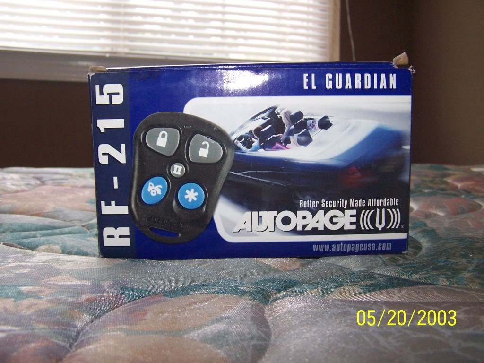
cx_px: 242
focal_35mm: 38
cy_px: 182
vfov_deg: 37.7
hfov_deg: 49.0
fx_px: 531
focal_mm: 6.3
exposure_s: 1/60
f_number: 2.8
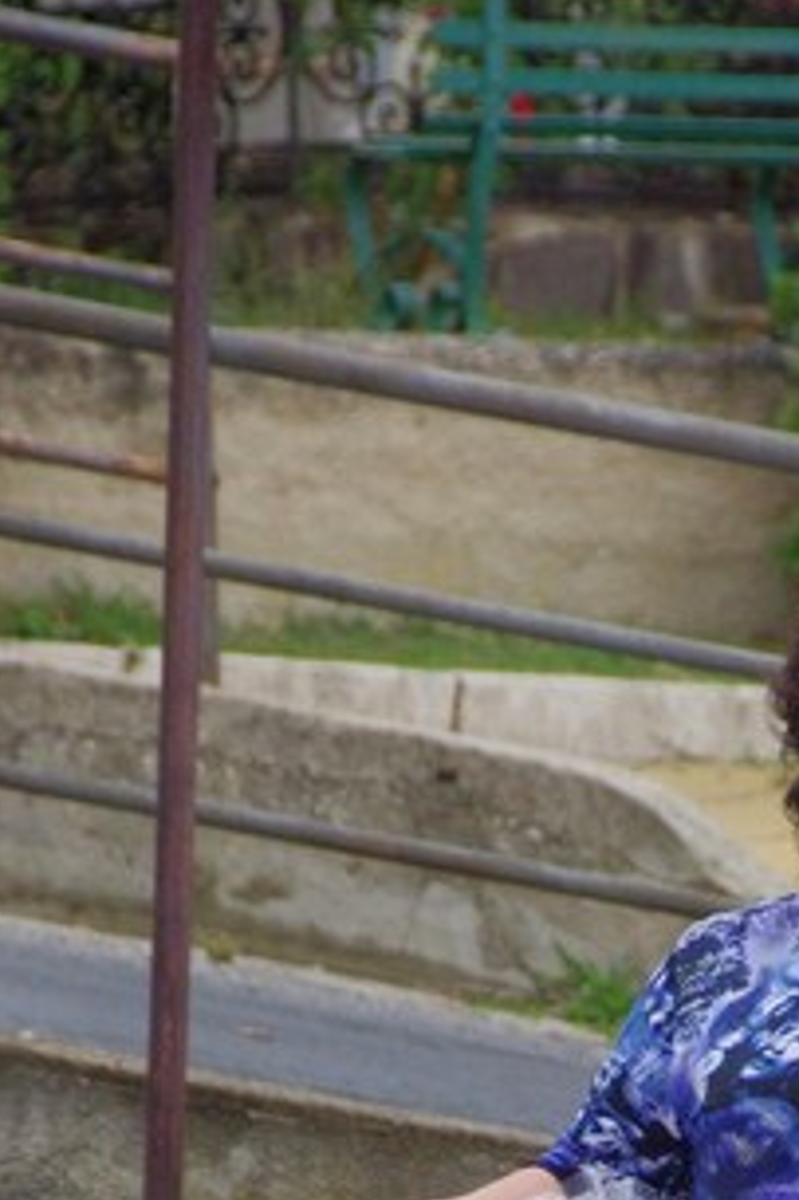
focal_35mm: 664
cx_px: 701
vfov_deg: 3.1
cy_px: 1330
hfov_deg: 2.1
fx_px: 22129
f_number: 6.3
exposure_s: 1/160
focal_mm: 180
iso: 1250
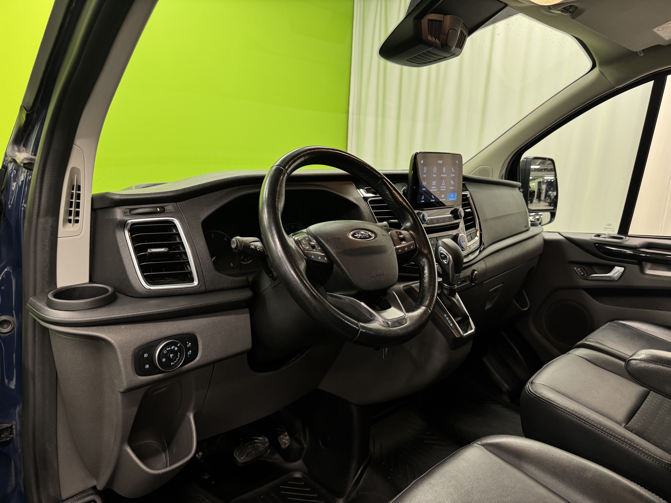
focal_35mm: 24
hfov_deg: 71.6
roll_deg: -2.8
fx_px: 465
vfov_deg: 56.8
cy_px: 252
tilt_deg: -12.3
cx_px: 336
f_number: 1.78
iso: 200
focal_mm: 6.76
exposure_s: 1/50
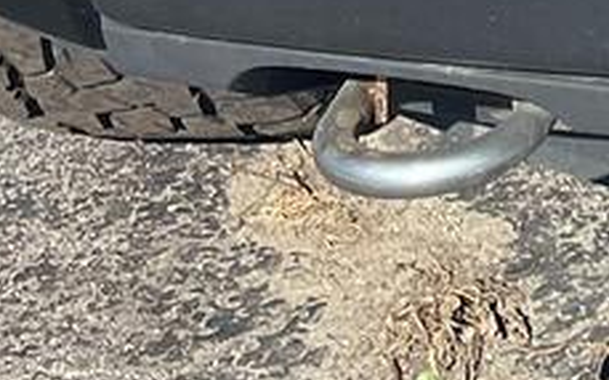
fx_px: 2555
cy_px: -803
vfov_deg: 7.4
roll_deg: +3.2
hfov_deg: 11.7
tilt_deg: -7.2
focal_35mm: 154
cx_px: 1338
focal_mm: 4.2
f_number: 1.6
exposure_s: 1/3300
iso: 32
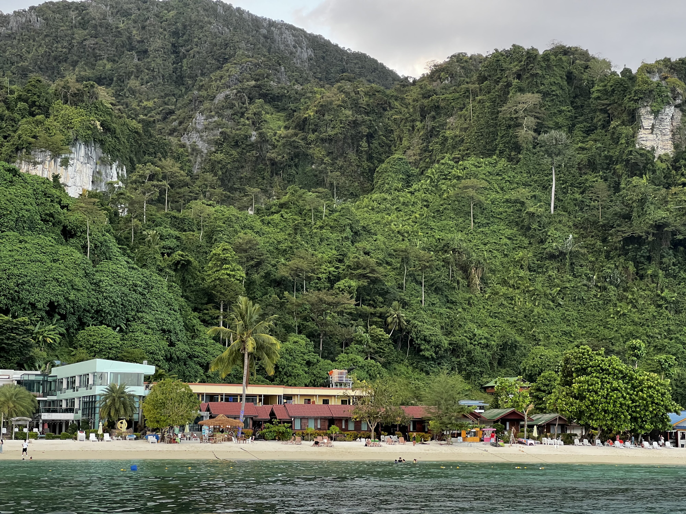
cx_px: 343
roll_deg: -0.8
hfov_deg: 25.3
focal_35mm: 77
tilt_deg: +6.7
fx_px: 1526
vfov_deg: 19.1
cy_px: 257
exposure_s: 1/122
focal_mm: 9
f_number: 2.8
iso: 160
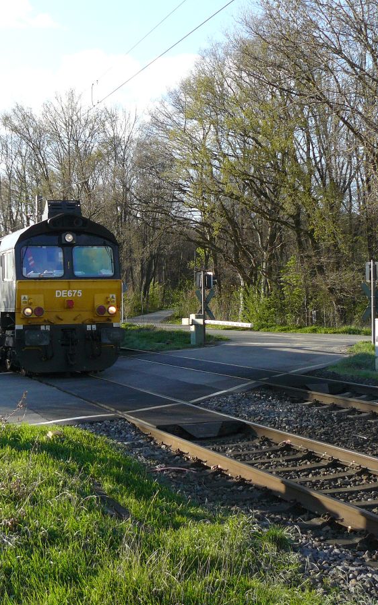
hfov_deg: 24.9
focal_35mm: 51
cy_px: 302
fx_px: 841
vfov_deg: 39.6
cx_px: 80
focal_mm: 6
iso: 125
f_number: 2.8
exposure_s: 1/500
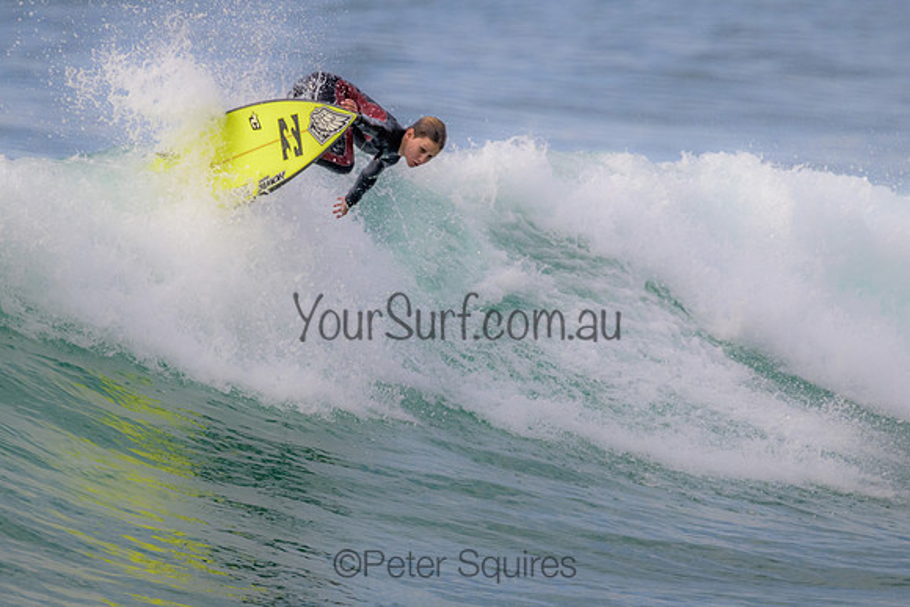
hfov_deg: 1.9
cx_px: 460
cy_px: 270
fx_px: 27712
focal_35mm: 1096
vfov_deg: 1.3
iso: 1800
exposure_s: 1/2000
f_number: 11
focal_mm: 800
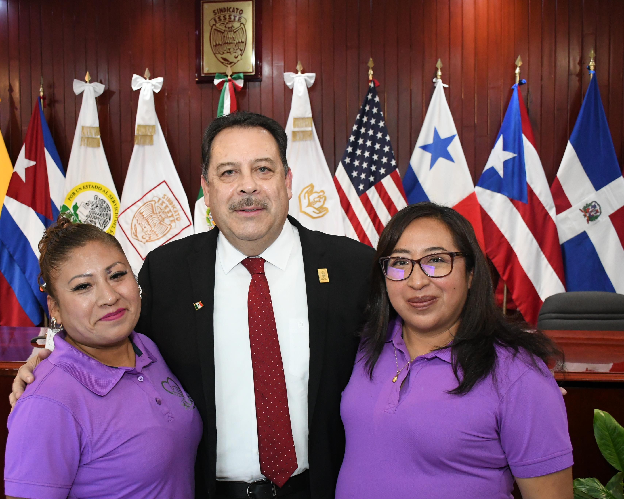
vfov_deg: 38.2
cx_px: 253
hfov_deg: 46.6
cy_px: 253
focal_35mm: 39
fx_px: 720
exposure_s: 1/100
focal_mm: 23
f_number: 5
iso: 4000
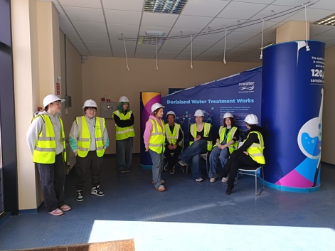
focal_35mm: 24
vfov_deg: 56.8
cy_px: 126
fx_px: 232
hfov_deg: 71.6
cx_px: 168
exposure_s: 1/100
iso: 447
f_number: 1.75
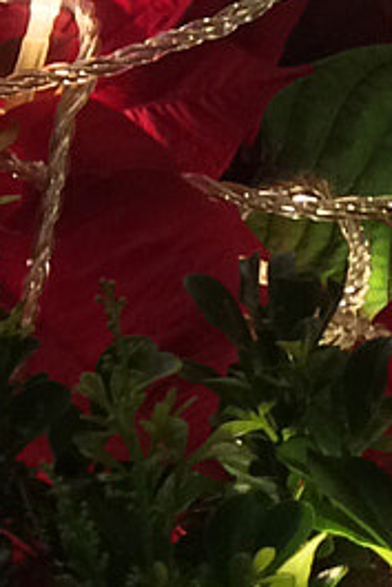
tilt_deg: -19.6
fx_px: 2969
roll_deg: -2.2
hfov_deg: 7.1
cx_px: -576
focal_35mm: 182
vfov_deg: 10.9
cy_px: -286
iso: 160
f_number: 2.2
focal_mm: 4.15
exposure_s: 1/33
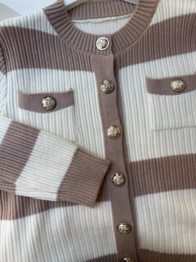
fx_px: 181
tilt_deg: -85.6
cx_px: 98
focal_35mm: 24
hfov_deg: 56.8
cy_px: 131
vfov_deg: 71.6
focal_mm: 6.76
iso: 64
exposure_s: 1/161
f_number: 1.78
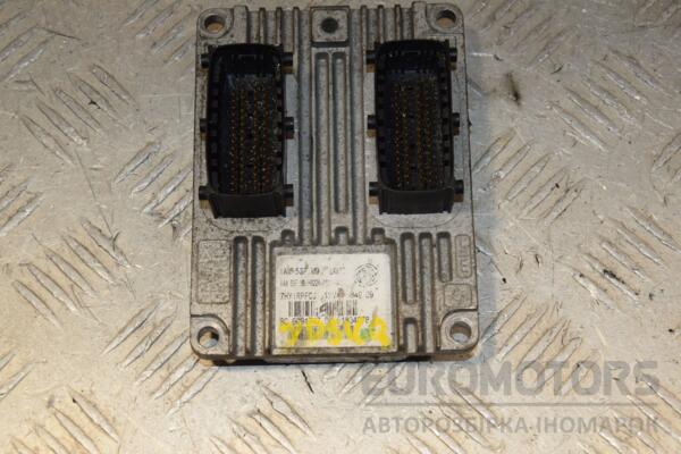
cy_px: 227
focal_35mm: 75
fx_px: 1419
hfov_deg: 27.0
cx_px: 340
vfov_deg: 18.2
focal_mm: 50
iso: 800
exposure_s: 1/200
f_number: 9
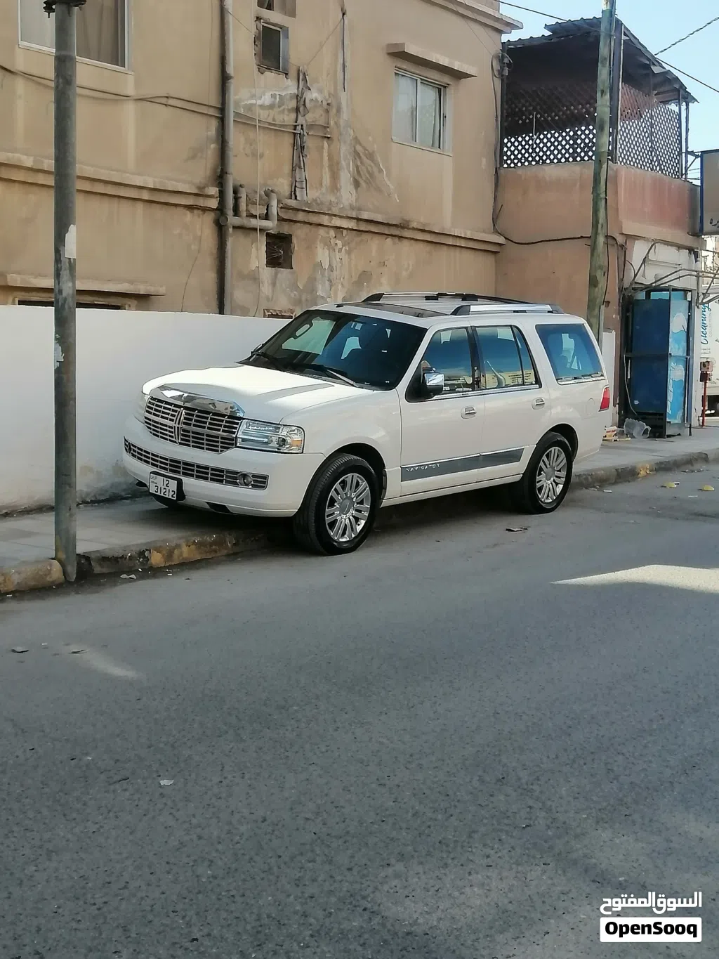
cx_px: 360
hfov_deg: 34.4
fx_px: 1163
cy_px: 480
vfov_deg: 44.8
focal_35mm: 42
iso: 50
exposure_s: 1/737
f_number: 1.8
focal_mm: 3.95
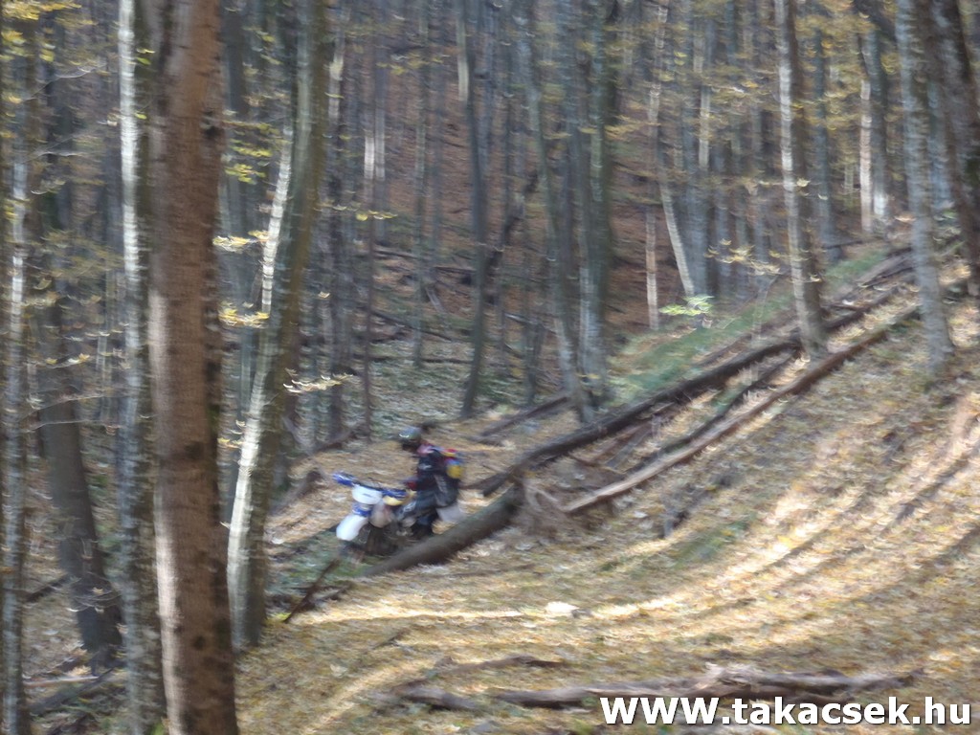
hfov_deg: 14.1
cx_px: 490
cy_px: 368
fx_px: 3963
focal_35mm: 140
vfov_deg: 10.6
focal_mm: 25
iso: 200
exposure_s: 1/20
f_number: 5.9
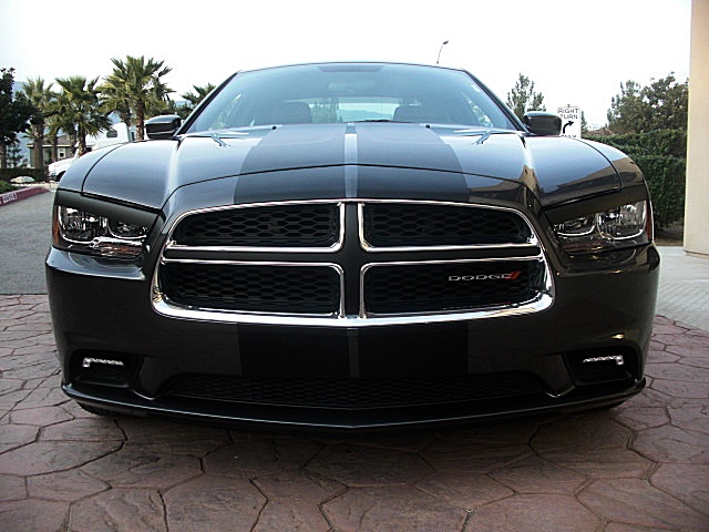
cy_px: 266
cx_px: 354
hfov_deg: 51.4
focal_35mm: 36
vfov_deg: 39.7
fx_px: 737
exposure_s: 1/100
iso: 100
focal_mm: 6.3
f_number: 2.8
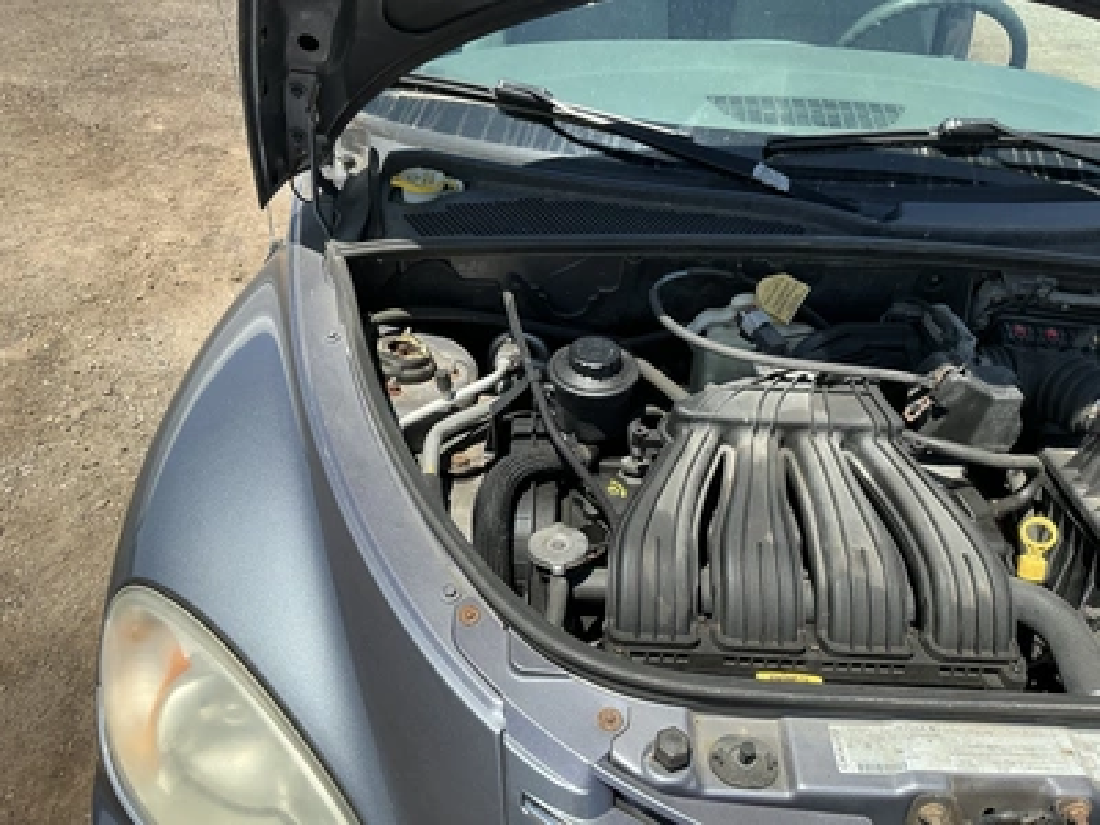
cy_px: 412
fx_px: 890
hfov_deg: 63.4
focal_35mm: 28
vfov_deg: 49.7
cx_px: 550
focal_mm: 3
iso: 25
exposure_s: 1/997
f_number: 1.8
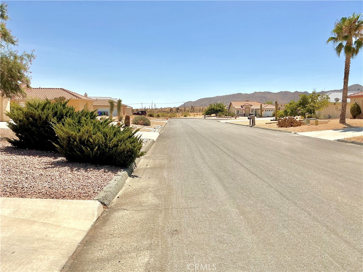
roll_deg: -0.4
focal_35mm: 29
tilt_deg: -4.3
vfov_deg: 48.2
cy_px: 136
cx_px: 182
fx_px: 304
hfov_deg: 61.7
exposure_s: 1/3322
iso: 25
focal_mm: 3
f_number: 1.8
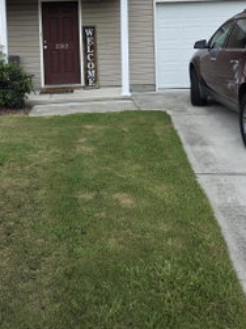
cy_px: 51
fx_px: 417
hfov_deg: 32.6
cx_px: 86
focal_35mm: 44
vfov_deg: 40.6
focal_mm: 5.4
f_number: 1.8
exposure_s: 1/3935
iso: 80
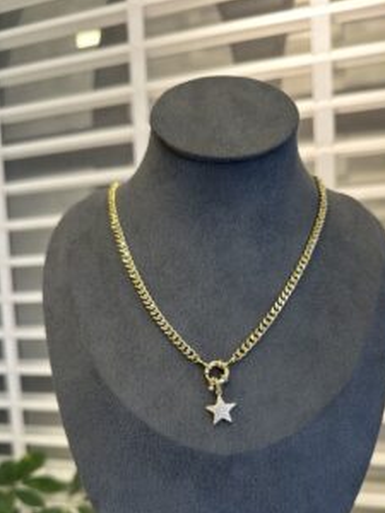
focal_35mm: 32
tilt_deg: -5.7
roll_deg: +2.4
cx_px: 226
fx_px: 475
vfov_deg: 55.7
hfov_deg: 44.0
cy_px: 339
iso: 64
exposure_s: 1/144
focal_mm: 6.86
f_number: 1.78
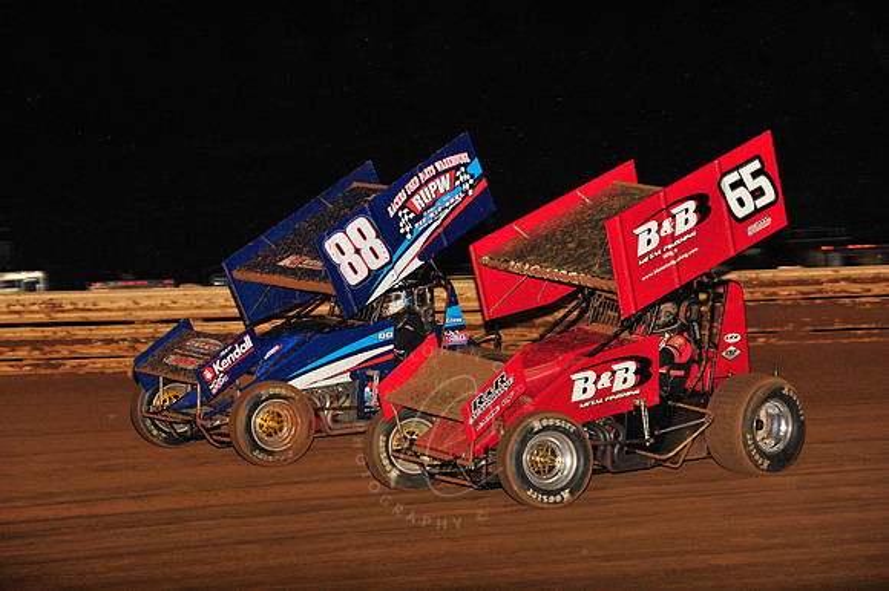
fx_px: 2764
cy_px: 296
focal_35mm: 112
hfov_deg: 18.3
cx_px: 444
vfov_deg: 12.2
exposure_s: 1/320
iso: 1000
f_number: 6.3
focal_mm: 112
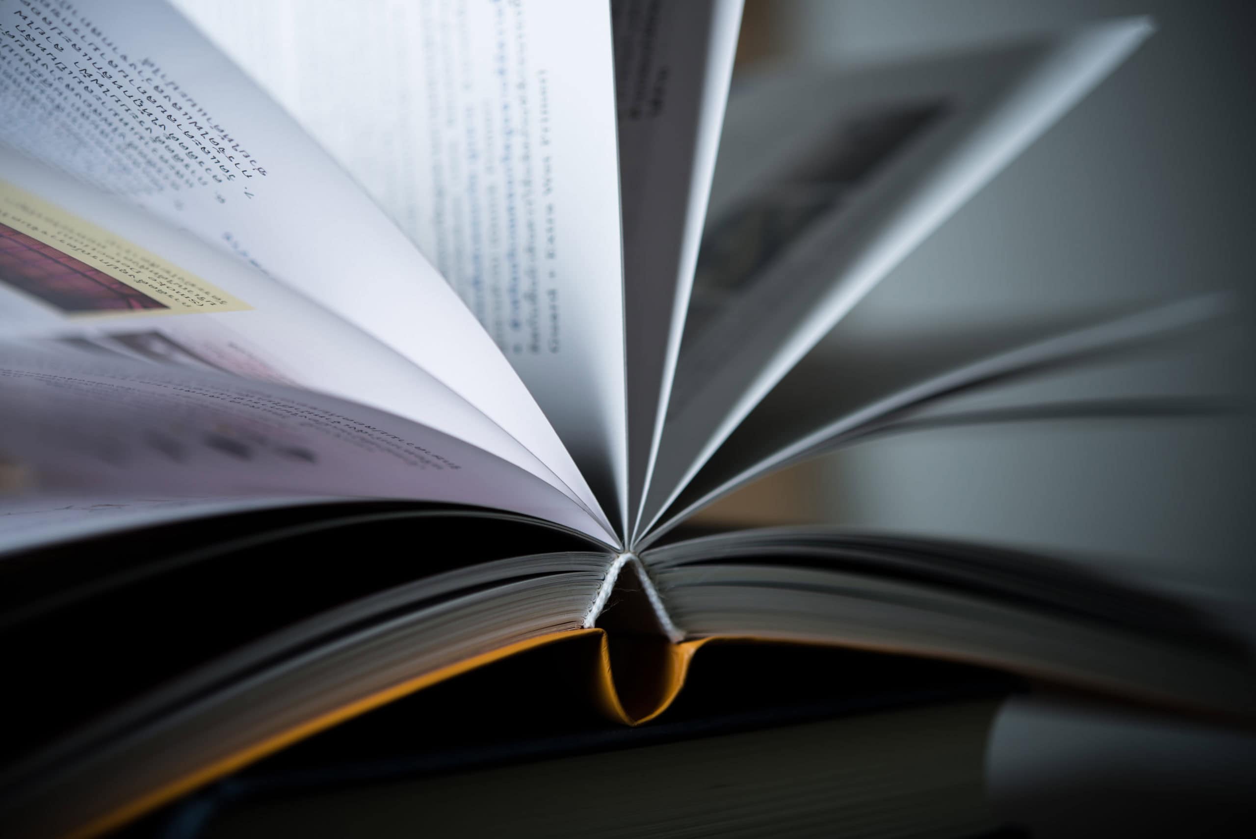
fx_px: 2094
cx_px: 628
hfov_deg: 33.4
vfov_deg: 22.6
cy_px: 420
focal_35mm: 60
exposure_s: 1/200
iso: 100
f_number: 3.2
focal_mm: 60
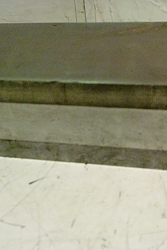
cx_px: 115
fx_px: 341
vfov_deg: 40.3
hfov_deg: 27.3
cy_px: 125
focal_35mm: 49
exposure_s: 1/60
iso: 640
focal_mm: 6.3
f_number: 3.1
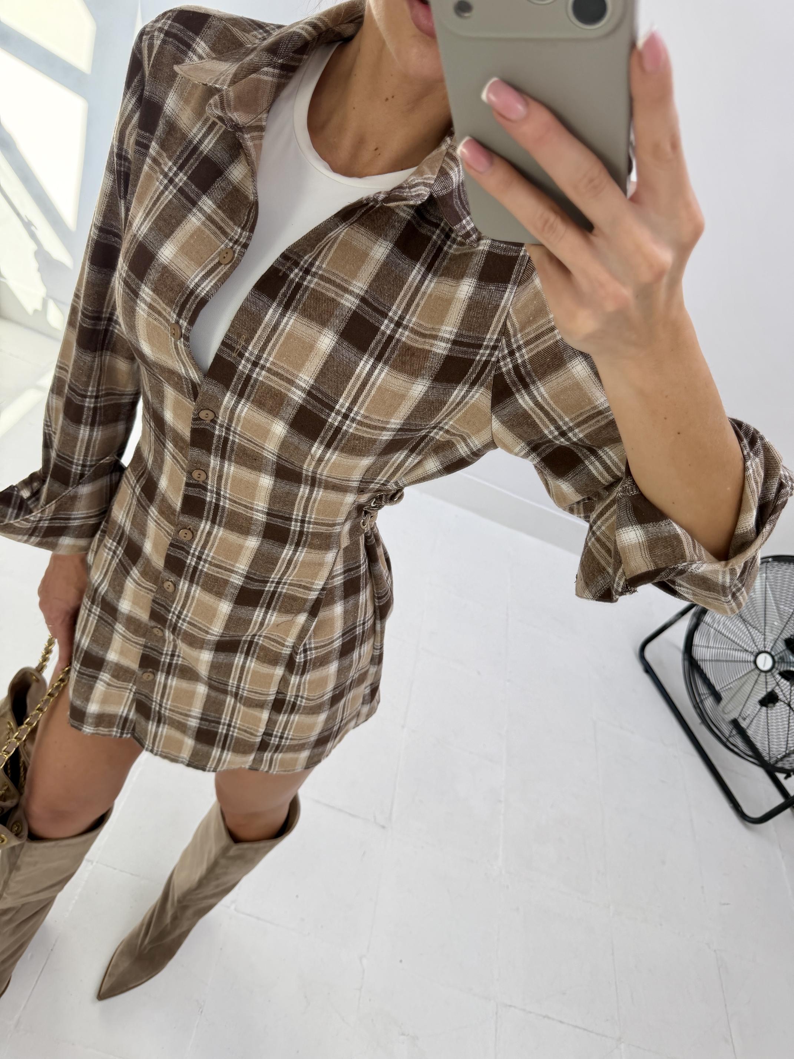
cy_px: 530
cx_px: 397
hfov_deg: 56.8
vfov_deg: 71.6
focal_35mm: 24
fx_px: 734
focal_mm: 6.76
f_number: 1.78
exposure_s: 1/632
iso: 100
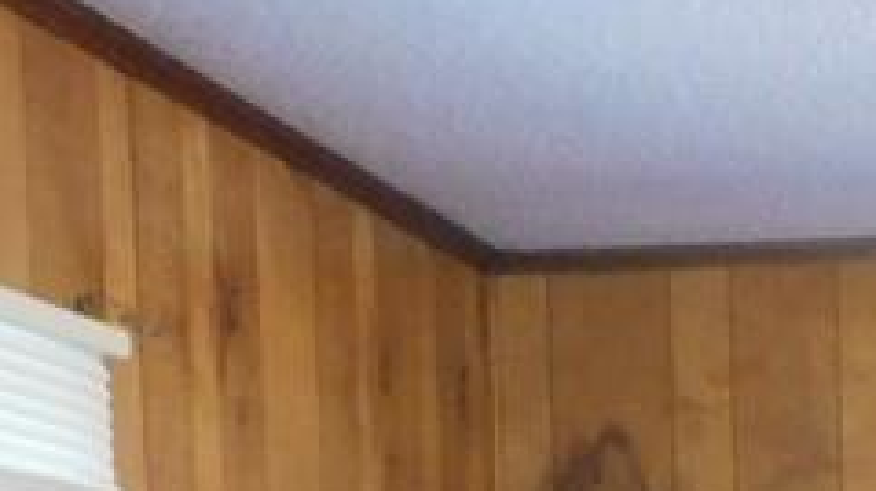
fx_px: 3249
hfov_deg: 14.9
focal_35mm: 140
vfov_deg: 8.0
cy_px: 1158
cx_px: 993
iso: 640
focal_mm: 5.3
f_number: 3.2
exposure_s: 1/8
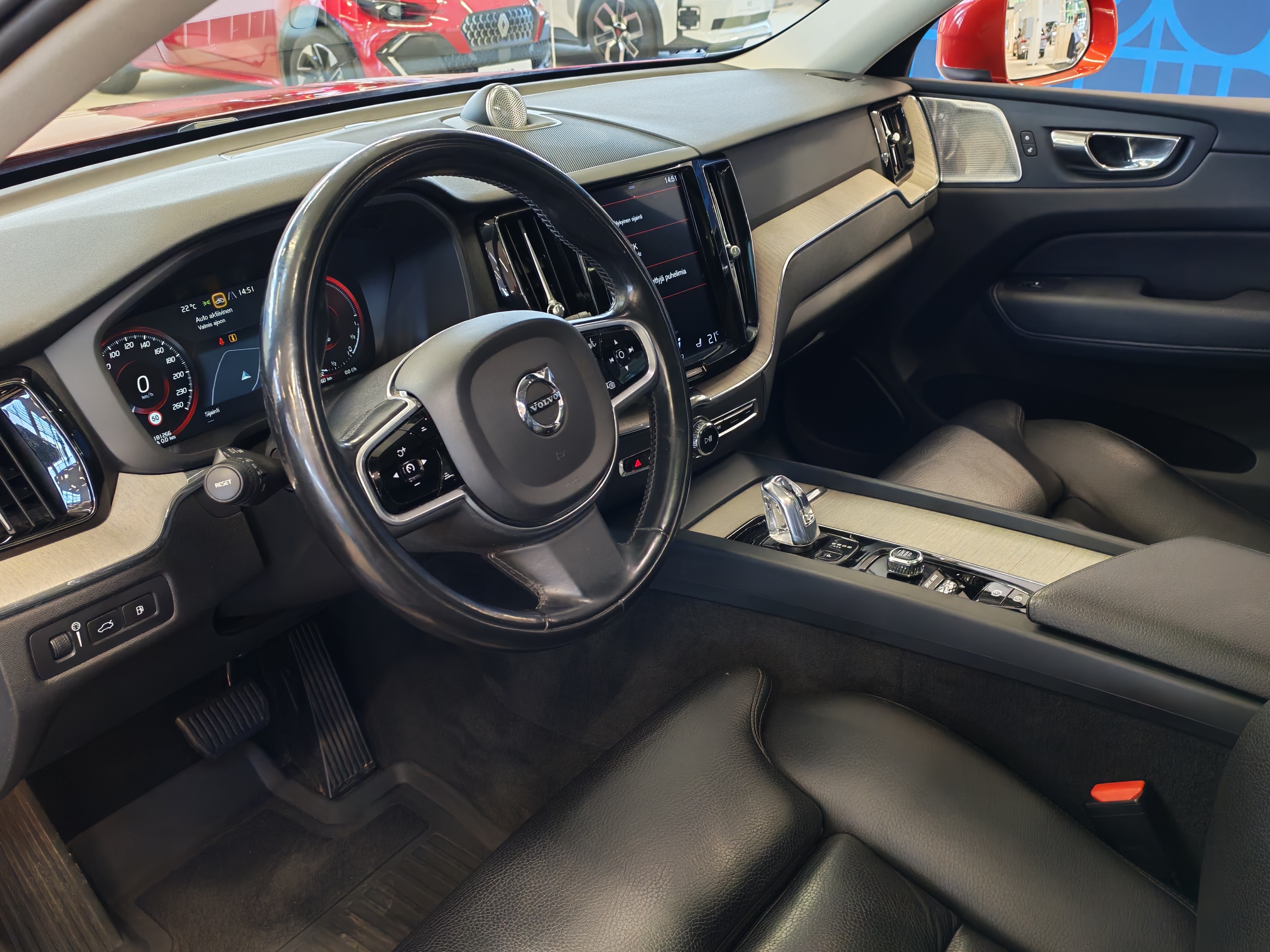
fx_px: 1211
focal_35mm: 33
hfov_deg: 55.4
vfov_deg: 42.9
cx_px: 635
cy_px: 476
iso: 809
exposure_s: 1/50
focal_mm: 6.12
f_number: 1.9
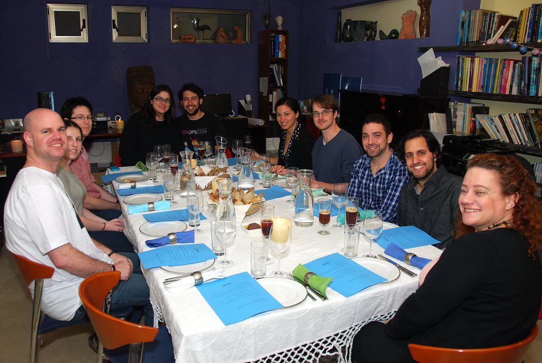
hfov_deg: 67.3
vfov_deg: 48.1
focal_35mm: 27
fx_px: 407
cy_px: 182
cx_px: 271
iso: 200
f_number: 4
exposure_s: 1/60
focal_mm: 18
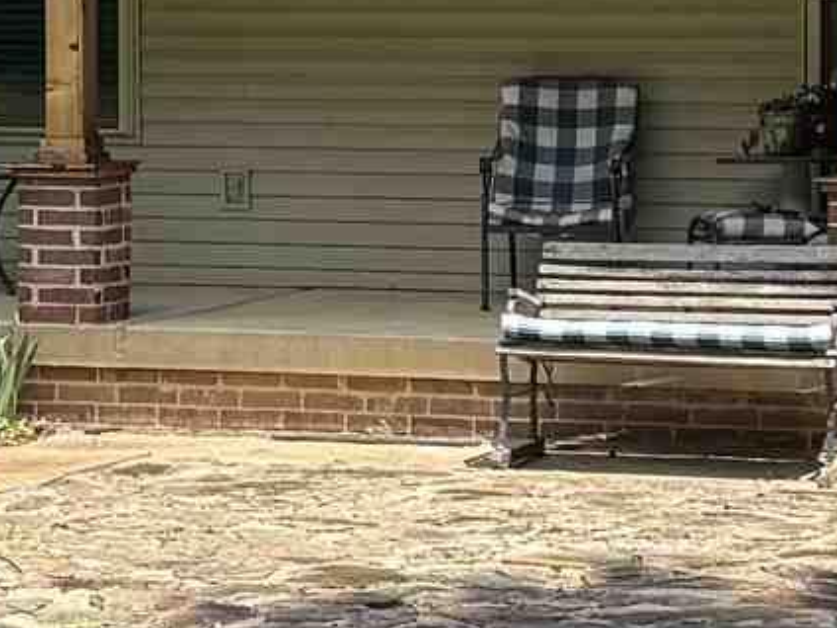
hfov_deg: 11.4
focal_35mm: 174
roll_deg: -0.5
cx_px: 322
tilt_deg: -1.4
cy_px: 51
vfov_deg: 8.5
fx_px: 4207
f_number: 1.78
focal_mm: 6.76
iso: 80
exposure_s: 1/3413
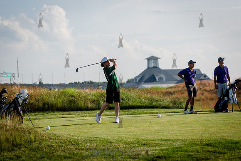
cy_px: 80
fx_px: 670
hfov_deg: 20.4
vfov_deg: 13.7
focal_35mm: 100
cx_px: 120
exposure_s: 1/2000
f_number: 3.5
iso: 125
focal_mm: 100
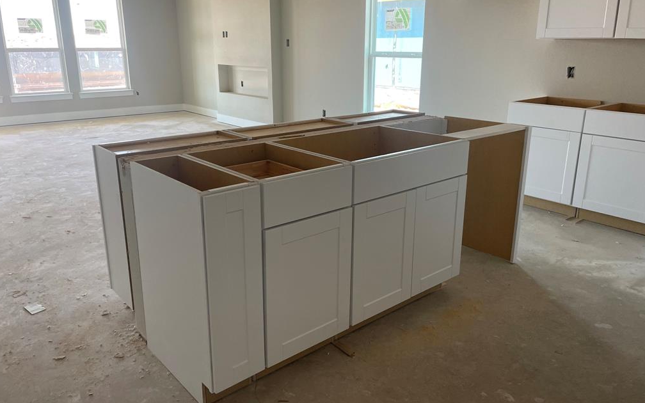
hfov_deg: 66.5
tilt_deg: -14.2
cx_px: 320
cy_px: 192
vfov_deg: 44.5
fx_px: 492
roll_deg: +0.8
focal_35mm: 28
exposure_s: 1/103
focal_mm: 4.2
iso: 125
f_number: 1.6
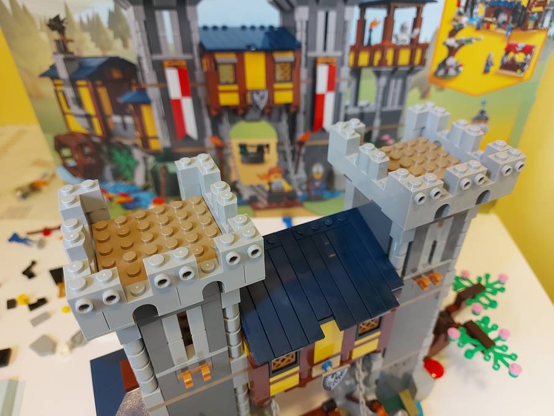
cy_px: 208
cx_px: 277
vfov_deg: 56.8
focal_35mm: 24
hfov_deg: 71.6
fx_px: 384
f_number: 1.8
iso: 250
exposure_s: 1/50
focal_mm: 5.23
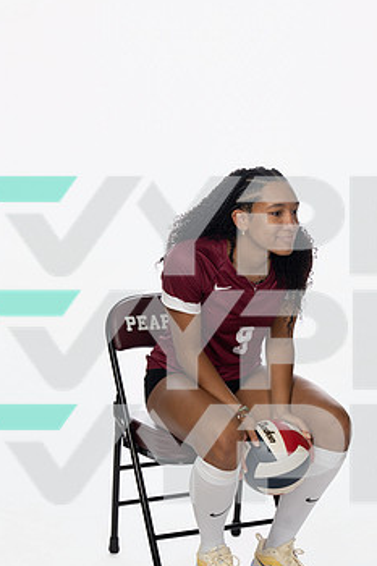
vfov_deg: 22.6
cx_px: 222
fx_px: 1415
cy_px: 341
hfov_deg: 15.2
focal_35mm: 90
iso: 640
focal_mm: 70
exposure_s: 1/250
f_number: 8
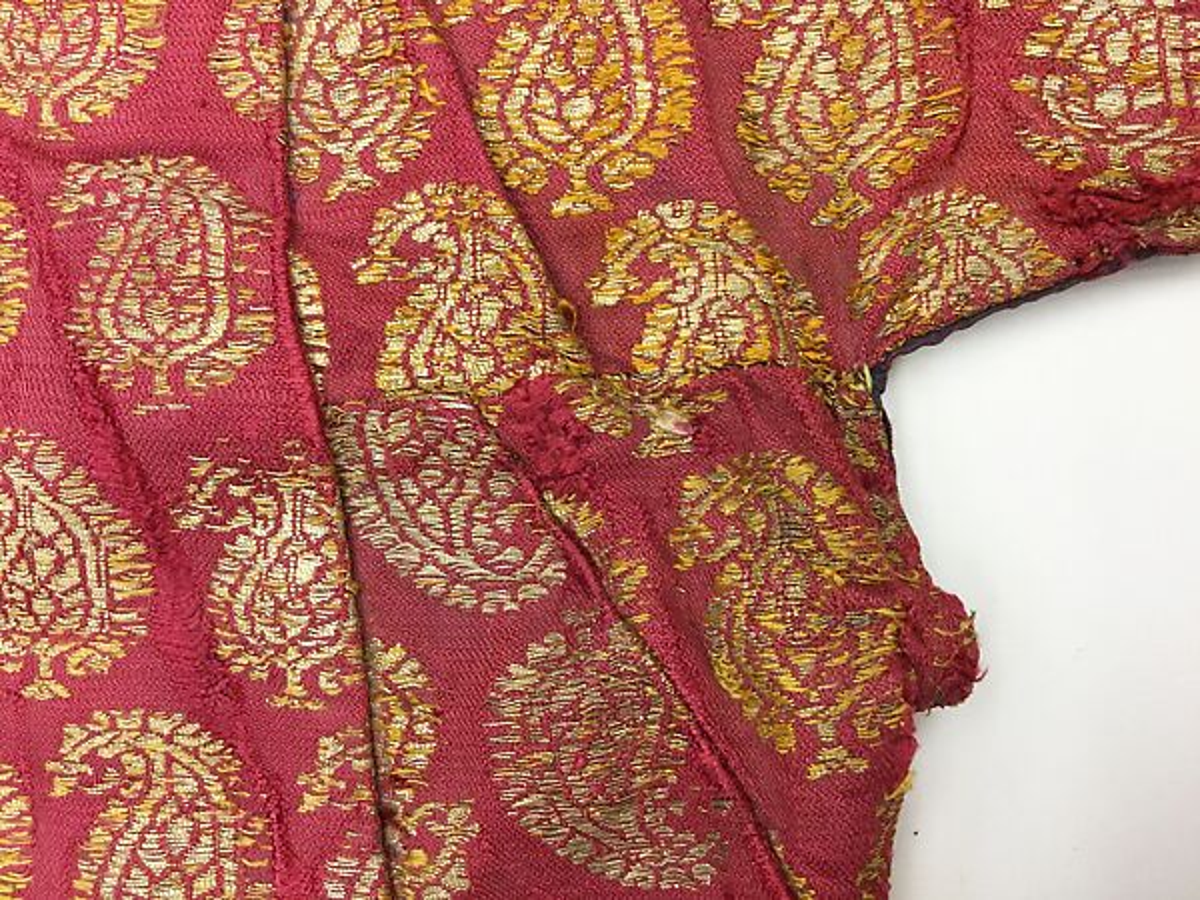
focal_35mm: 31
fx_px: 1075
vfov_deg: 45.4
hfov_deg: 58.4
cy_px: 450
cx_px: 600
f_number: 2.4
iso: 32
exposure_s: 1/30
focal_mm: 3.3
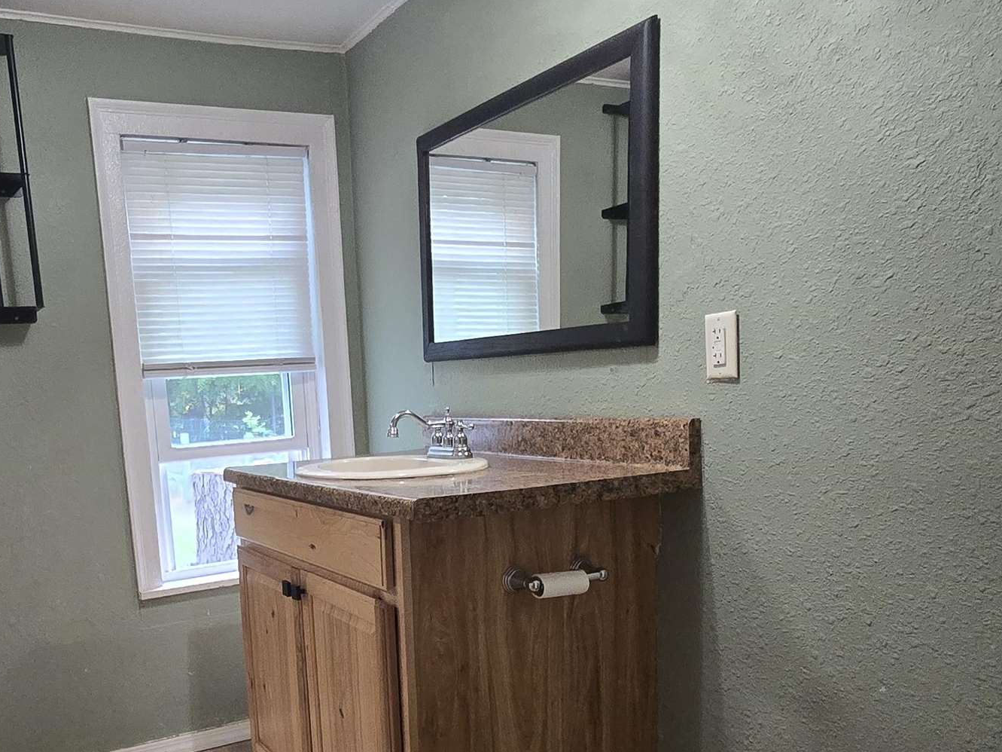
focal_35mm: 30
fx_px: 868
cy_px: 560
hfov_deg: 58.7
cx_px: 339
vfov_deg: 45.3
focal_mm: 2.2
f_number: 2.2
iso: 640
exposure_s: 1/60
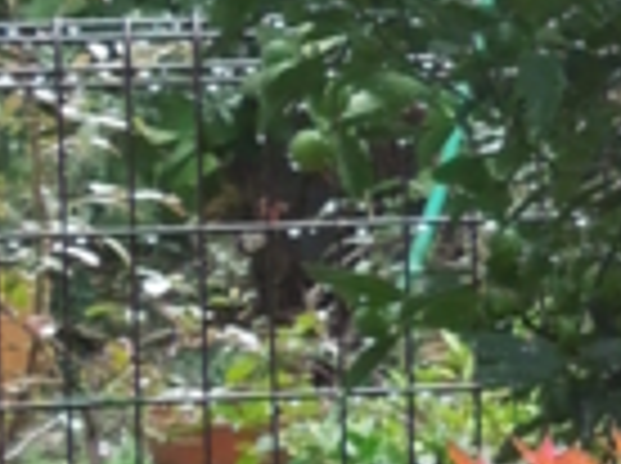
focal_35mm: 290
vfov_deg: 5.1
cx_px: 1184
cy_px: 261
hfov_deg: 6.7
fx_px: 5193
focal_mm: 7
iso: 360
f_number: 3.8
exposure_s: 1/50
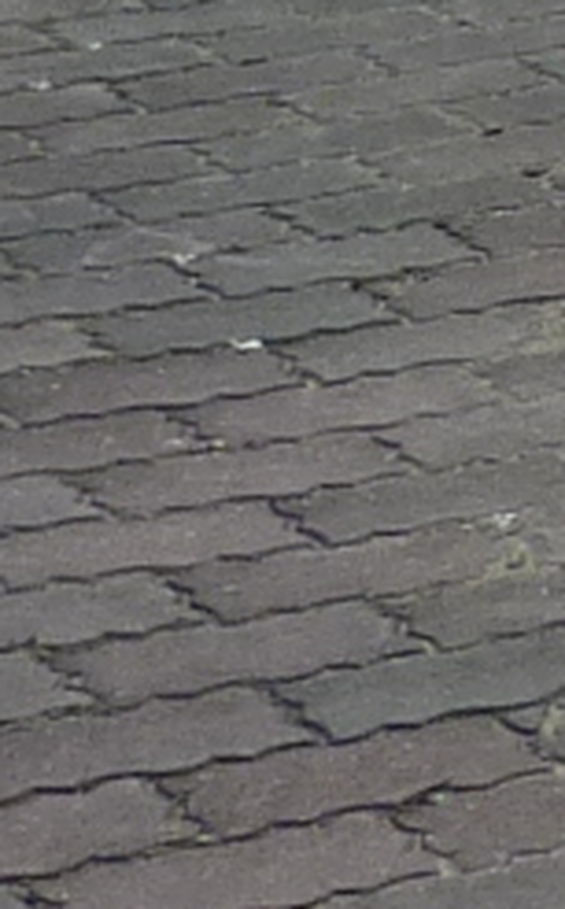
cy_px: -868
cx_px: 2083
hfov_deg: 5.3
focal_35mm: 221
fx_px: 5464
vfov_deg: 9.0
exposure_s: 1/400
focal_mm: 4.1
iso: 80
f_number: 5.6
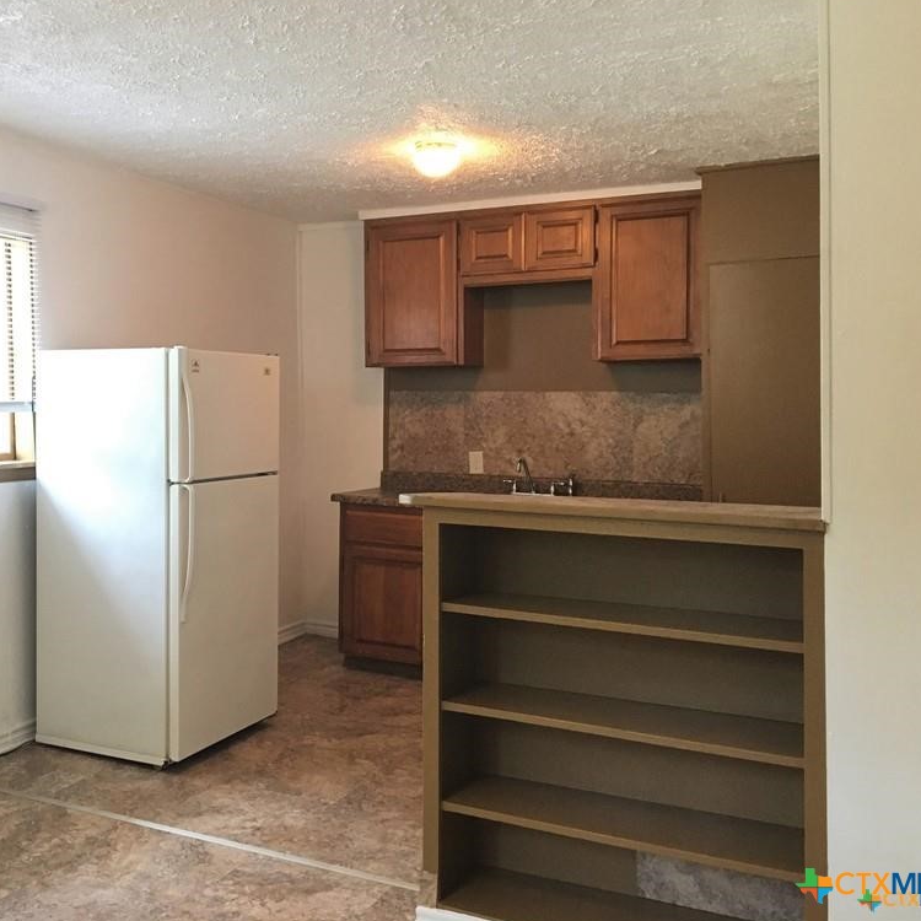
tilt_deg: -2.7
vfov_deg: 47.2
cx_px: 346
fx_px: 1054
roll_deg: -0.5
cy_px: 457
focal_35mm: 35
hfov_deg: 46.8
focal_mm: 4.15
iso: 200
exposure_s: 1/30
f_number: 2.2
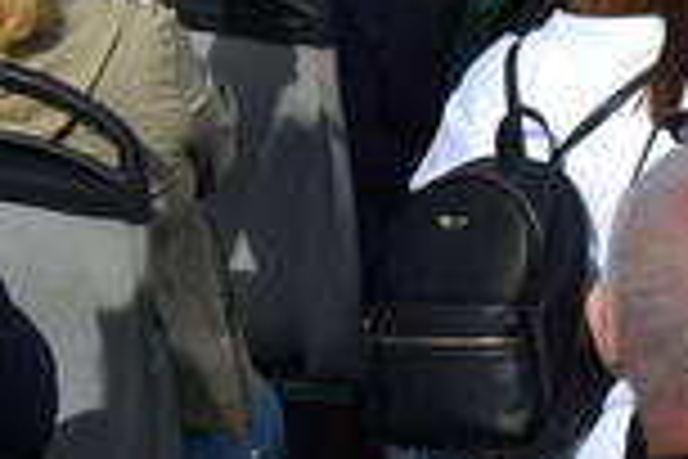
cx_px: 771
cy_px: -468
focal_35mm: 235
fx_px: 4491
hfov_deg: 8.7
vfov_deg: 5.7
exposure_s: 1/400
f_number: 11
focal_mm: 28
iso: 400
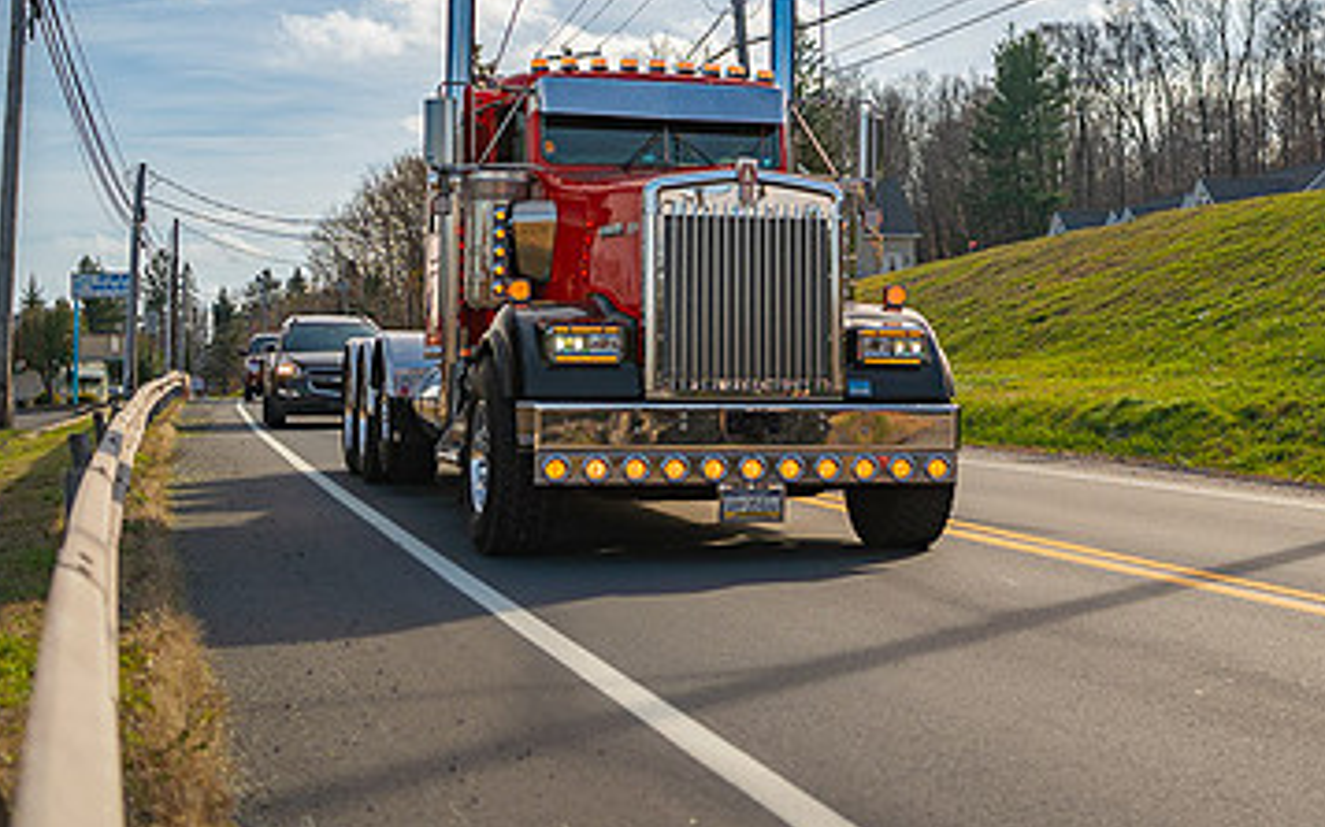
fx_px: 2094
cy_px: 169
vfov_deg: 22.1
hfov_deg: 34.8
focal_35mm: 58
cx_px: 876
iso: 125
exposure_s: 1/320
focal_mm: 35
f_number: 2.2
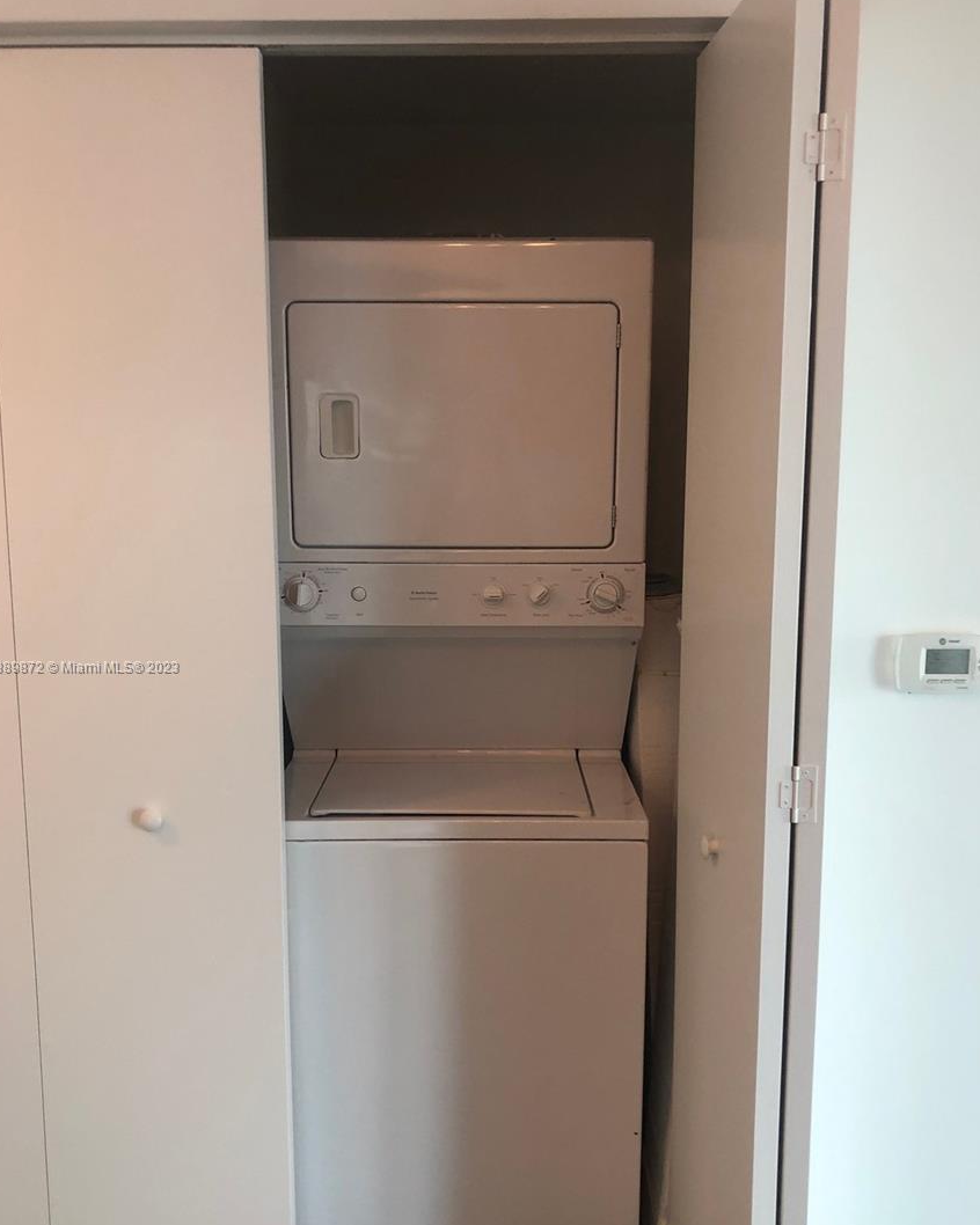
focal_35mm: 31
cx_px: 488
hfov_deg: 47.1
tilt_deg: -9.4
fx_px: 1124
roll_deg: +0.9
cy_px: 668
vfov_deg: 57.1
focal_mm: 3.99
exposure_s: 1/30
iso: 32
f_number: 1.8
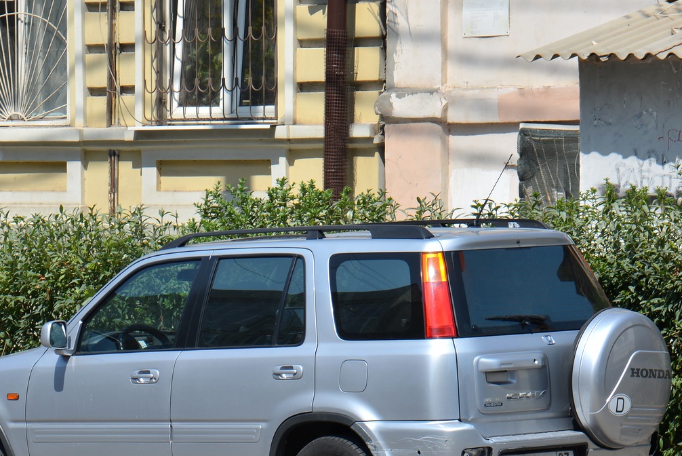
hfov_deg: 10.2
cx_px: 289
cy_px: 282
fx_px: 3810
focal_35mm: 201
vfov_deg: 6.8
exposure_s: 1/250
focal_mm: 90
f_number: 8
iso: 100
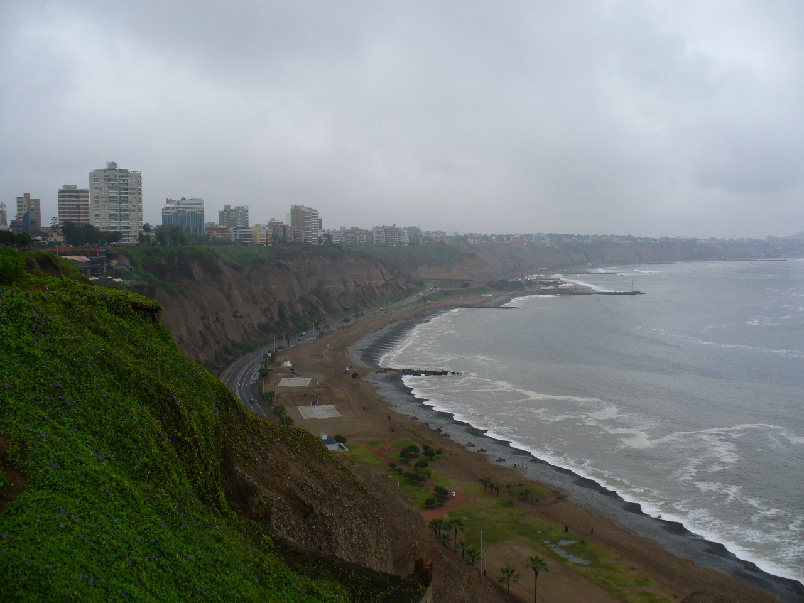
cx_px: 402
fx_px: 859
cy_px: 302
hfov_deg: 50.1
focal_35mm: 37
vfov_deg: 38.7
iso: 80
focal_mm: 6.1
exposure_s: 1/250
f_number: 5.6
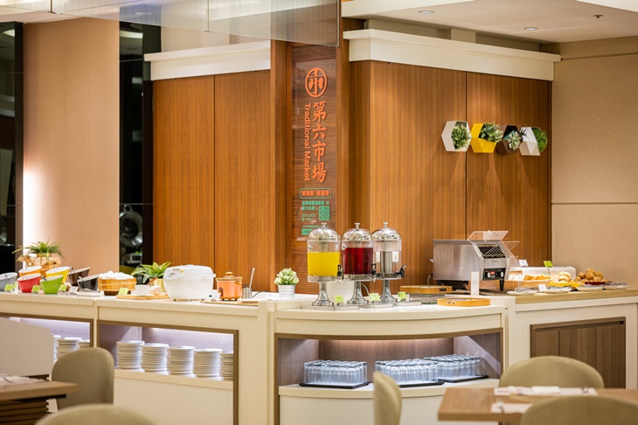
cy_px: 212
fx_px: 1506
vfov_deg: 16.1
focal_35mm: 85
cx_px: 319
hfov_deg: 23.9
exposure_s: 1/125
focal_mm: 85
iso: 400
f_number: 1.8
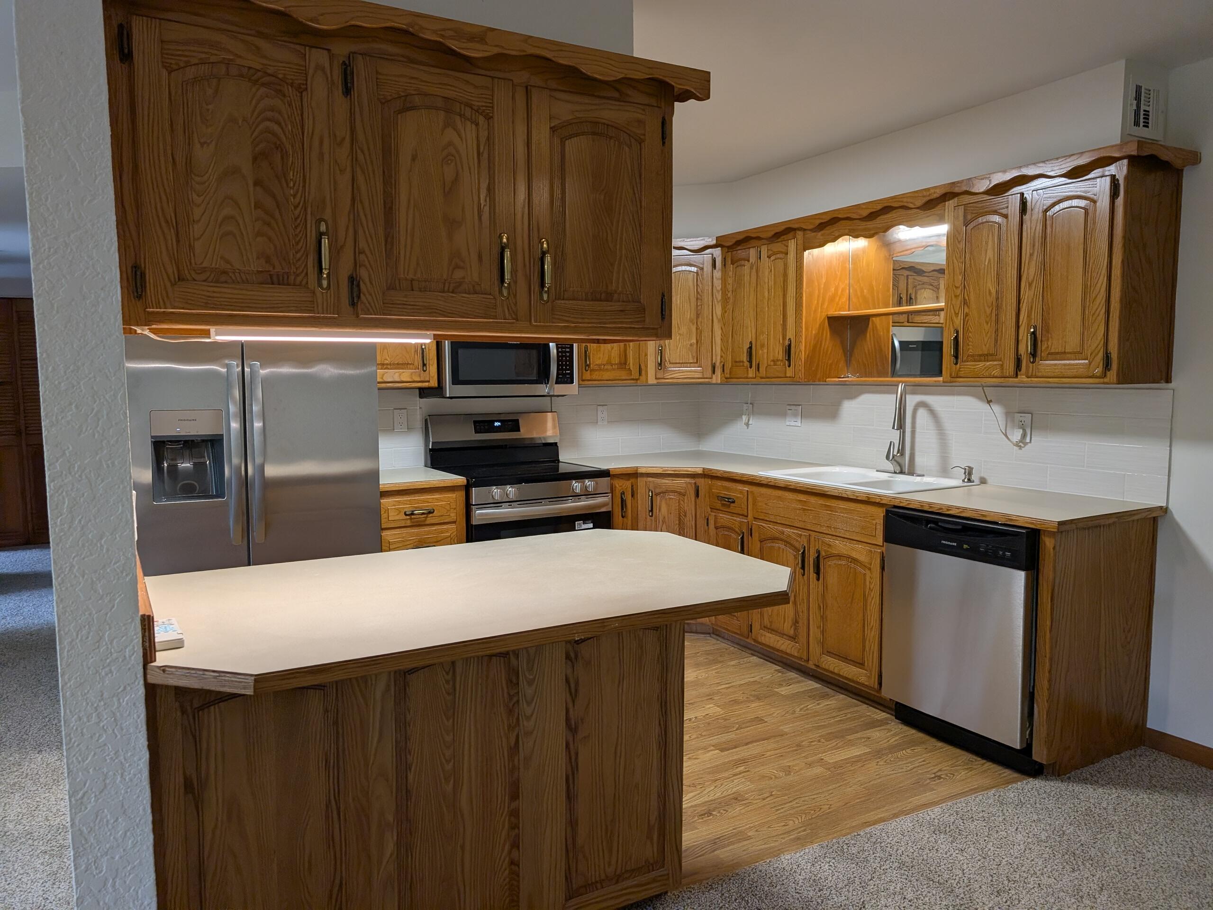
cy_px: 455
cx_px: 606
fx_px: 841
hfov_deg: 71.6
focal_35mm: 24
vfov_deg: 56.8
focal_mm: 6.9
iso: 142
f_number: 1.68
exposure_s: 1/120
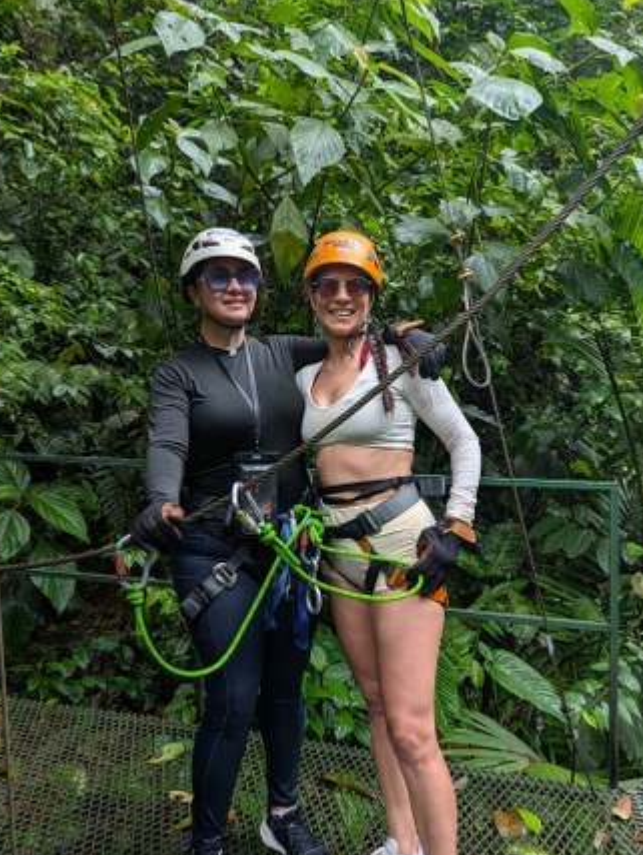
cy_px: 439
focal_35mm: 27
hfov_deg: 51.4
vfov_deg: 65.3
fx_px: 668
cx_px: 299
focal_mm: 6.9
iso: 129
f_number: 1.68
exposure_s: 1/201
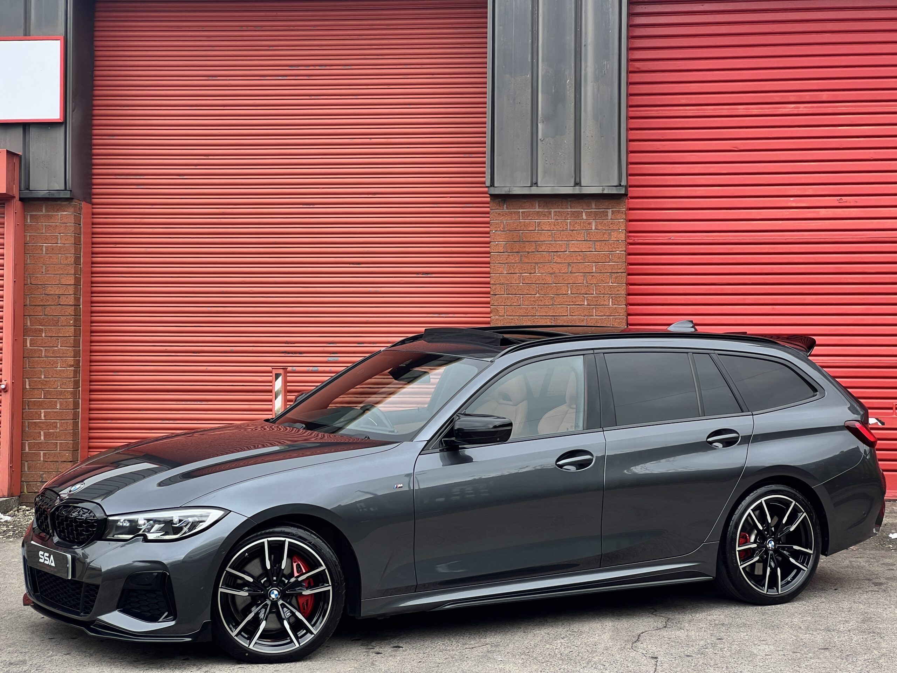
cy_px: 336
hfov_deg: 25.3
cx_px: 448
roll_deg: -0.6
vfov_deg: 19.1
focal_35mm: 77
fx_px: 1995
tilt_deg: +1.5
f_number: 2.8
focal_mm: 9
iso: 32
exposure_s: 1/161
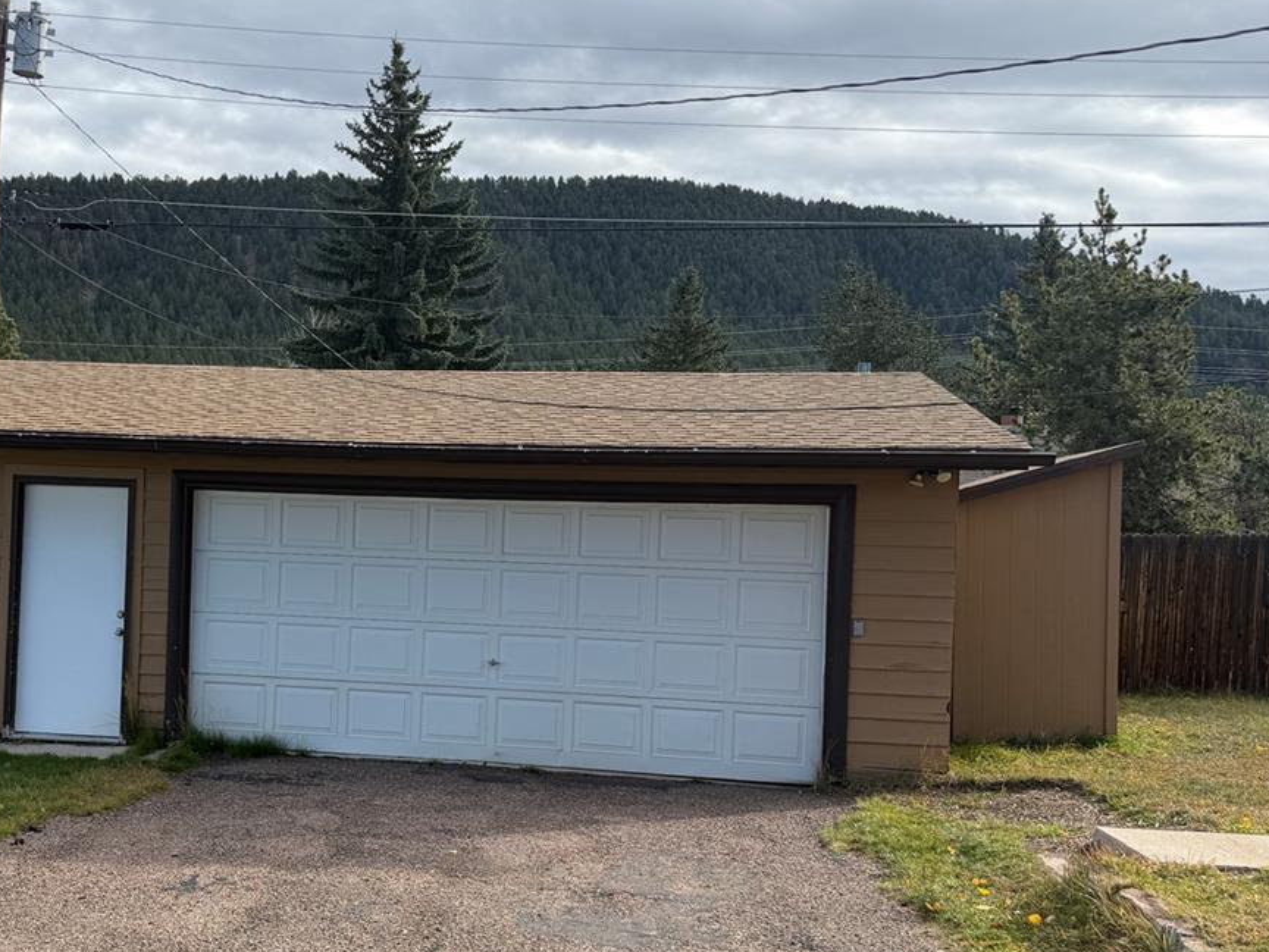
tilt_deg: +0.3
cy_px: 564
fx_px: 1466
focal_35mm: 40
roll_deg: -2.3
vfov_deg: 35.8
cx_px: 339
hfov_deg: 45.4
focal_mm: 6.76
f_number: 1.78
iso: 80
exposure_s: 1/1770
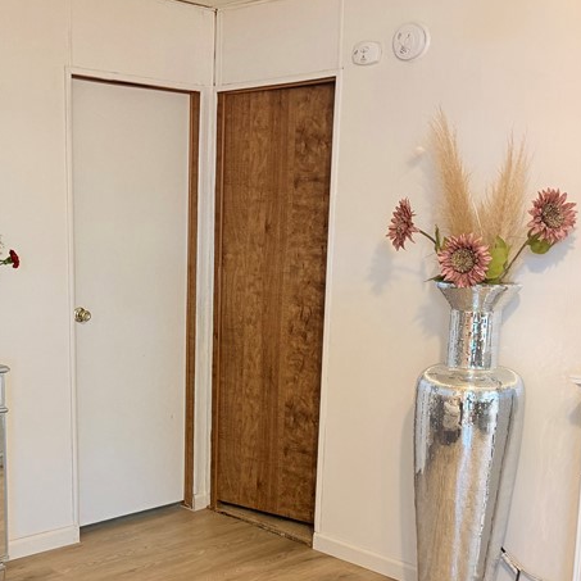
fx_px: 911
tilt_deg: -11.9
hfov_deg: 35.0
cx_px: 196
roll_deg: -0.5
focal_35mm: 48
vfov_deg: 34.9
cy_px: 398
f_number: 1.78
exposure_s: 1/60
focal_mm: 6.76
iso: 250
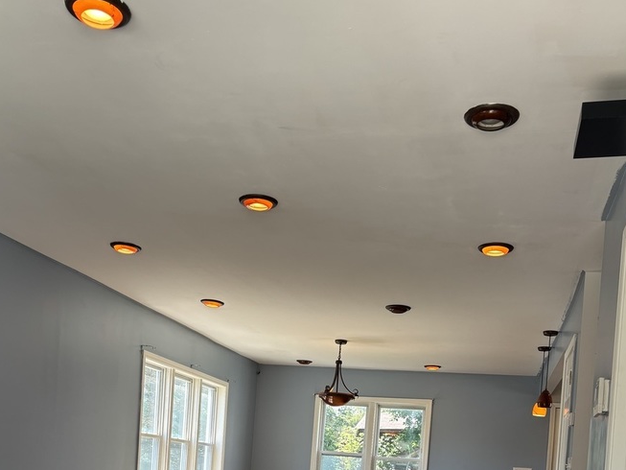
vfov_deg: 31.1
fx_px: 778
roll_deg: -5.1
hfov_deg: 43.8
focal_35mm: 43
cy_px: 471
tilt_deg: -0.5
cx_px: 307
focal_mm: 5.96
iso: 40
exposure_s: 1/121
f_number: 1.6
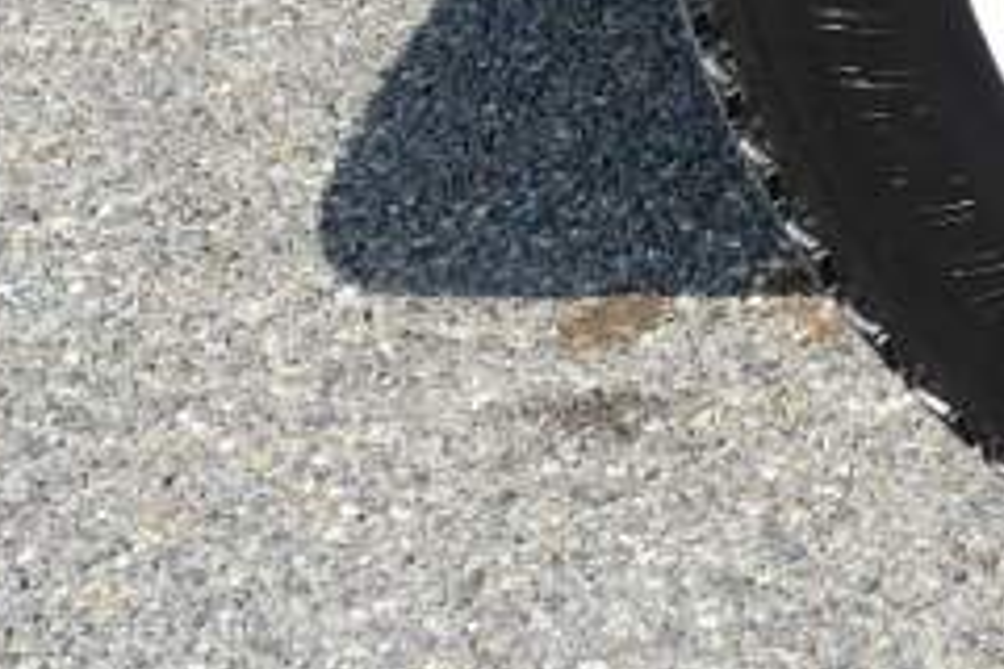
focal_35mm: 149
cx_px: 1678
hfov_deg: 12.8
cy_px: -707
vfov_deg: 8.7
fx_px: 4155
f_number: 4
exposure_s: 1/500
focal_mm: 11.45
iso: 125
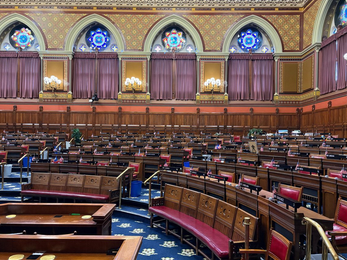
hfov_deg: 65.3
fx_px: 271
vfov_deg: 51.3
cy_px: 134
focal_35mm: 27
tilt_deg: +0.5
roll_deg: -0.3
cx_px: 177
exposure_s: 1/60
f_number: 1.6
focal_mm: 5.96
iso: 400
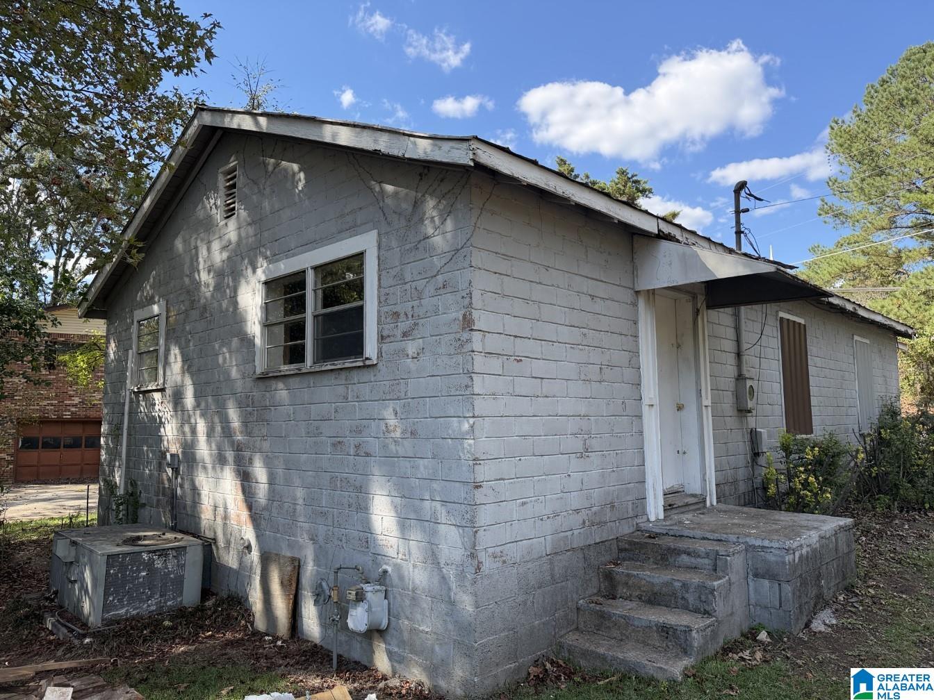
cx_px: 467
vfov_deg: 56.8
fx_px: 648
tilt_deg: +10.9
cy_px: 350
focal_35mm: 24
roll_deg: +1.8
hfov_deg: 71.6
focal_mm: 6.76
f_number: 1.78
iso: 100
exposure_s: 1/1901
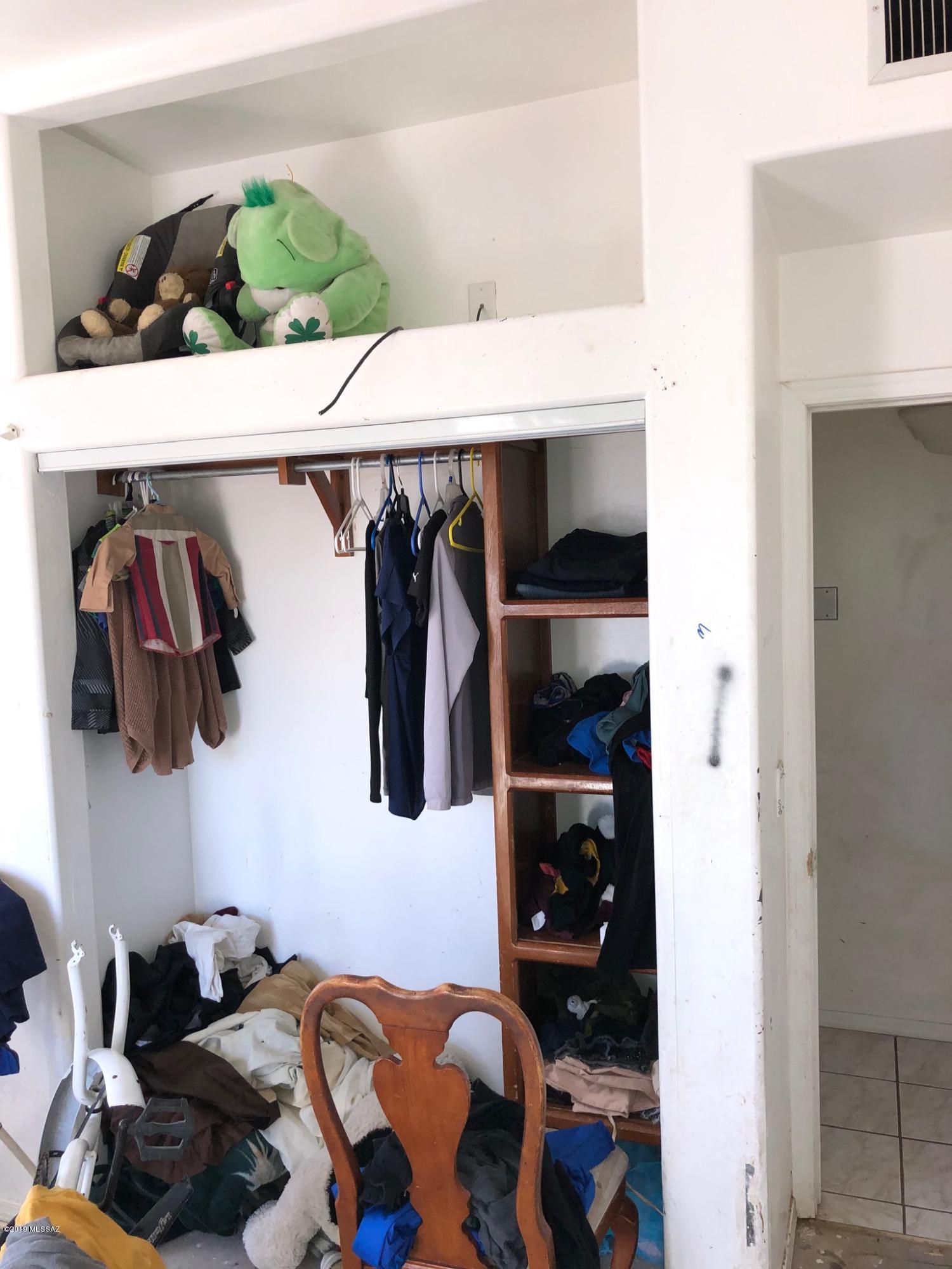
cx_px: 476
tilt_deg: -3.3
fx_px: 1027
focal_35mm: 28
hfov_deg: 49.7
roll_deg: +2.8
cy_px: 634
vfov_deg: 63.4
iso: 50
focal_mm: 4
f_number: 1.8
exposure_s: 1/120
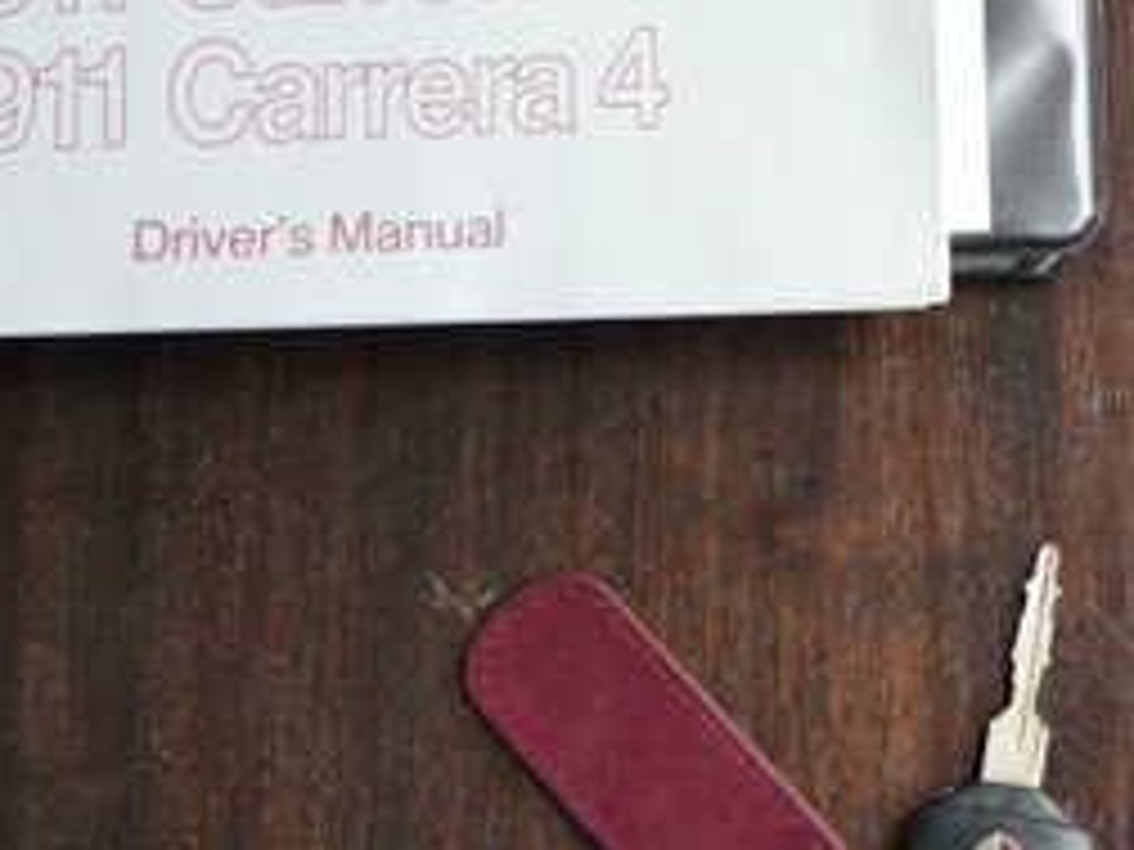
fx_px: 3964
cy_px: -52
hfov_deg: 15.8
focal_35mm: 121
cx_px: 1278
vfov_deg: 12.1
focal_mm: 31
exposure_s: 1/200
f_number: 4
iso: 1000
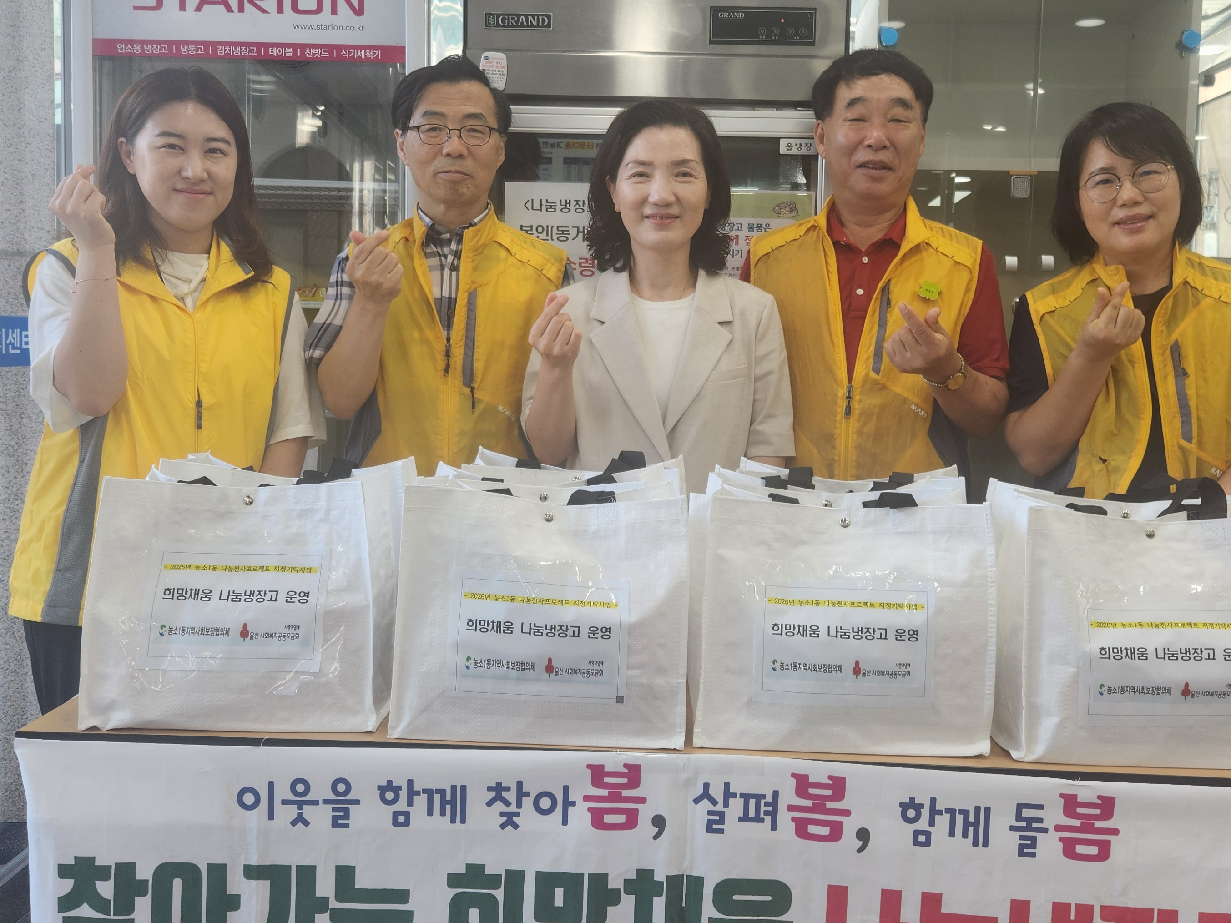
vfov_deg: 41.7
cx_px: 659
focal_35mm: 34
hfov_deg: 53.9
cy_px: 416
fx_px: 1209
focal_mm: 5.4
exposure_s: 1/120
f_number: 1.8
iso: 64
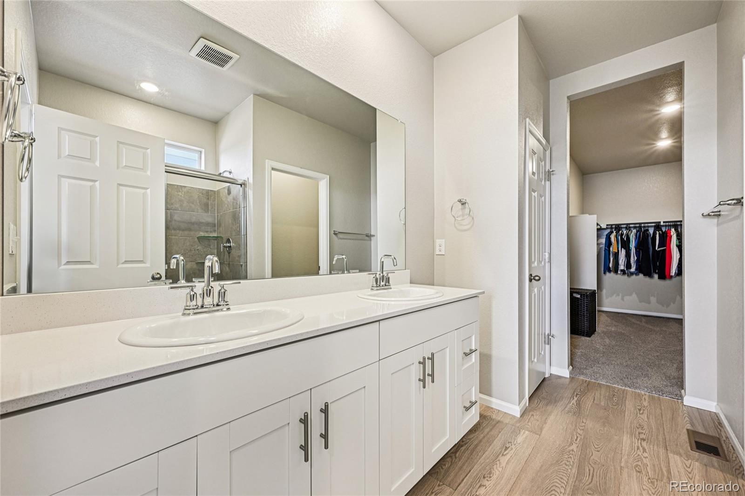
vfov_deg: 81.2
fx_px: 290
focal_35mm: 14
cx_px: 372
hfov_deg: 104.3
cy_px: 248
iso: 400
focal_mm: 14
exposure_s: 1/3.33
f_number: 11
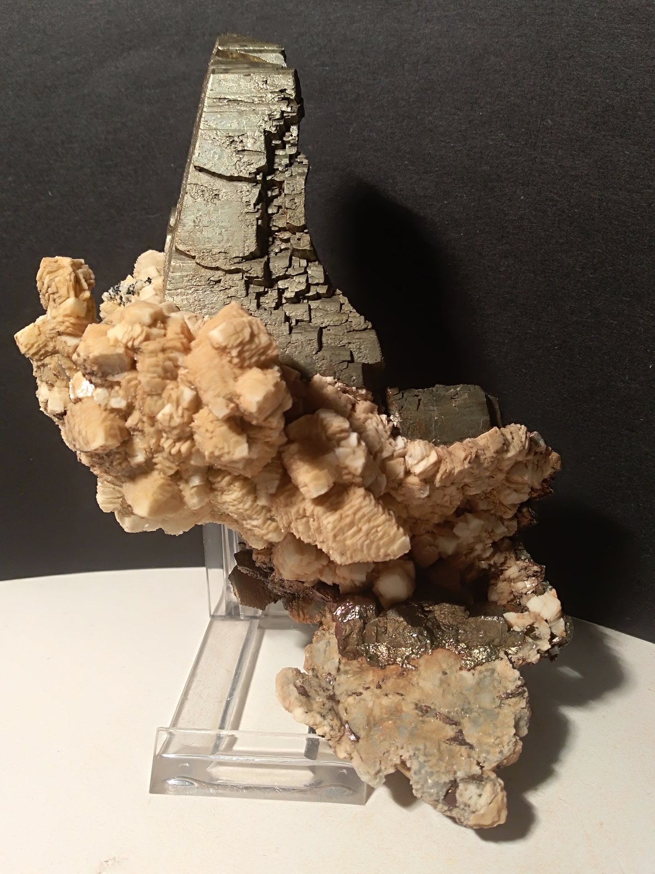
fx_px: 656
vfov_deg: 67.3
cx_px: 328
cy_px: 437
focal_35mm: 26
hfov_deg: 53.1
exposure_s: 1/100
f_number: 2
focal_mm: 3.54
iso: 120
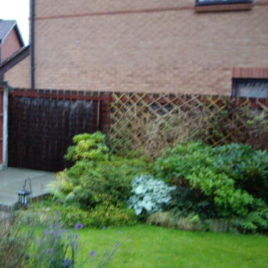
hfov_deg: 30.9
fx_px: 473
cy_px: 147
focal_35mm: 54
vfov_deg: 31.6
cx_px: 59
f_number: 2.7
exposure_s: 1/6
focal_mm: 6.2
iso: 200
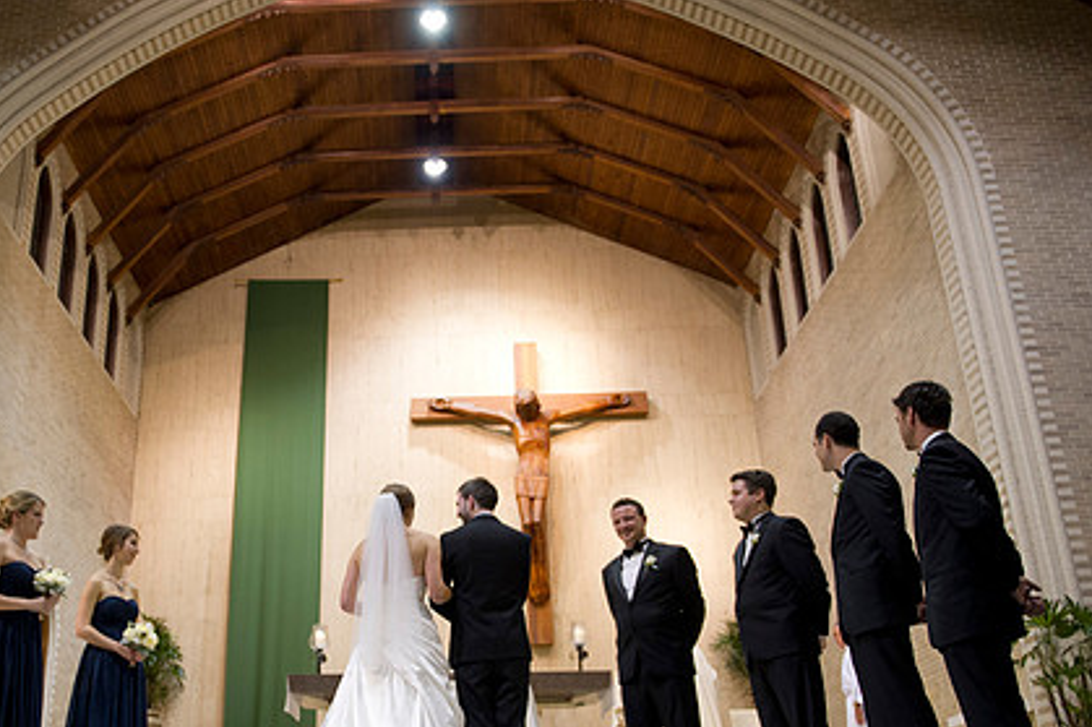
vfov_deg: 36.6
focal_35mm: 36
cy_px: 459
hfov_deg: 52.3
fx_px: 1092
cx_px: 375
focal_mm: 26
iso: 1250
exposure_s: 1/80
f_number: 2.8
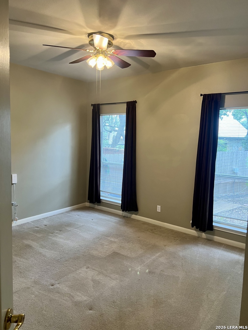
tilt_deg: -6.0
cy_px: 165
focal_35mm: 26
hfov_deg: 53.1
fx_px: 248
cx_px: 124
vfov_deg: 67.3
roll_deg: -1.7
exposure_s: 1/60
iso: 100
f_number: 1.5
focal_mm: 5.7
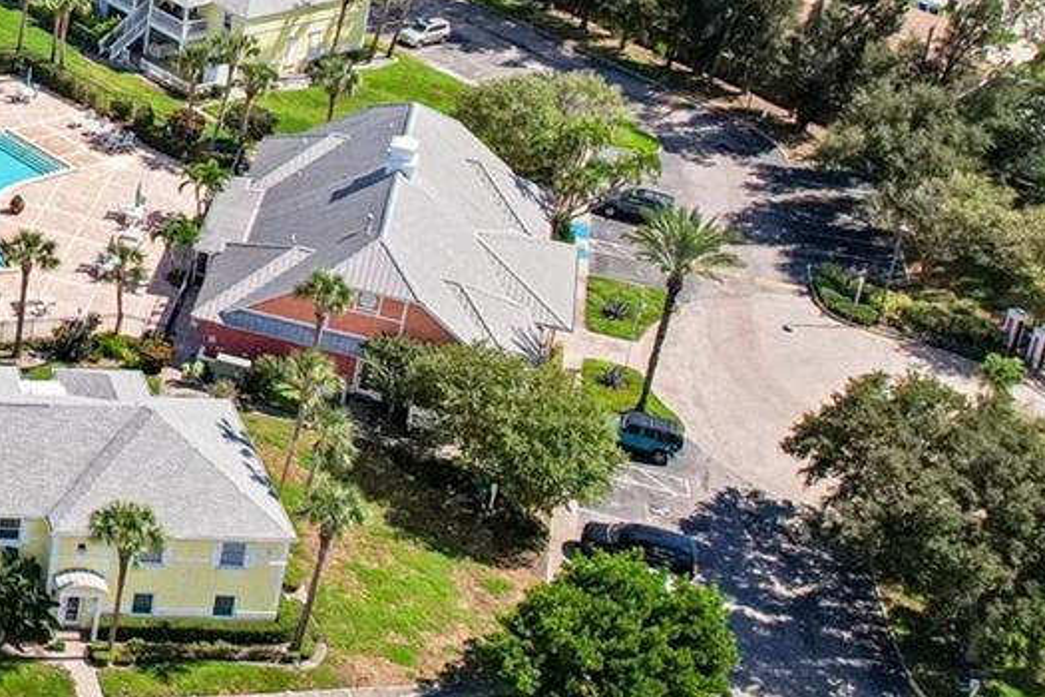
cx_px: -420
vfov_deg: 19.5
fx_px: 1945
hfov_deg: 24.8
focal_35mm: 67
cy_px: -58
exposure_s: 1/8000
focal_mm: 8.4
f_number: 2.8
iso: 420
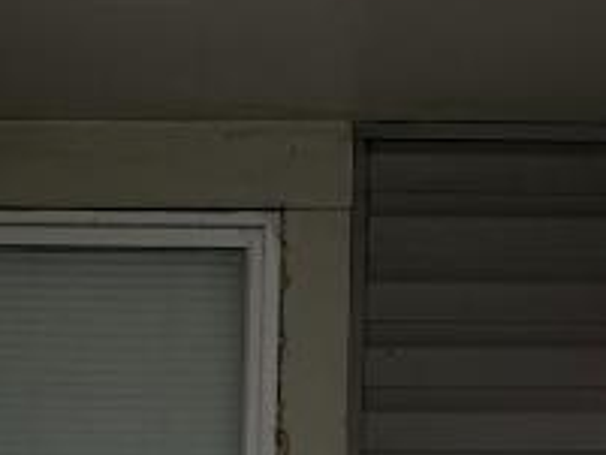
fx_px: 3136
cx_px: -33
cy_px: 1261
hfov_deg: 10.9
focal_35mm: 179
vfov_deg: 7.5
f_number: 1.78
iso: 80
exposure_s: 1/563
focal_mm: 6.76
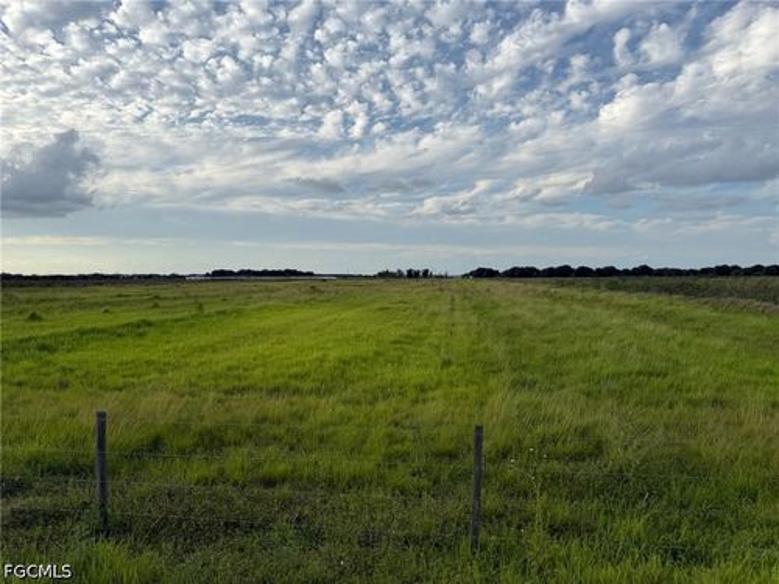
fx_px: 540
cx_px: 390
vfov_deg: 56.8
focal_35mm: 24
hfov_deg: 71.6
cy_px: 292
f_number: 1.78
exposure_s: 1/3279
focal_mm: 6.76
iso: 80
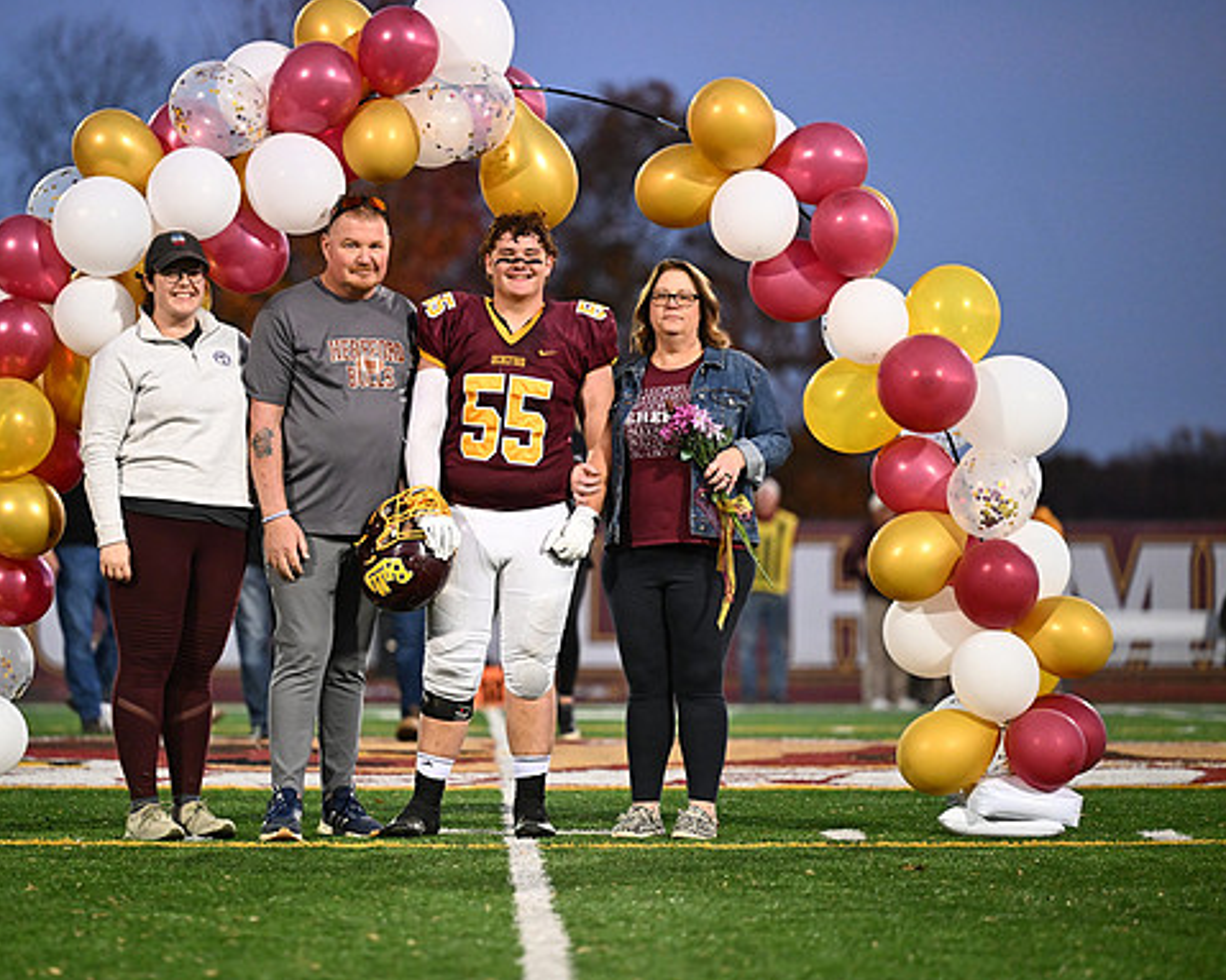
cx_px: 494
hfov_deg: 10.6
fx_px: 6603
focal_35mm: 182
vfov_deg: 8.5
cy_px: 490
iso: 3600
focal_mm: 160
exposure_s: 1/320
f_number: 2.8
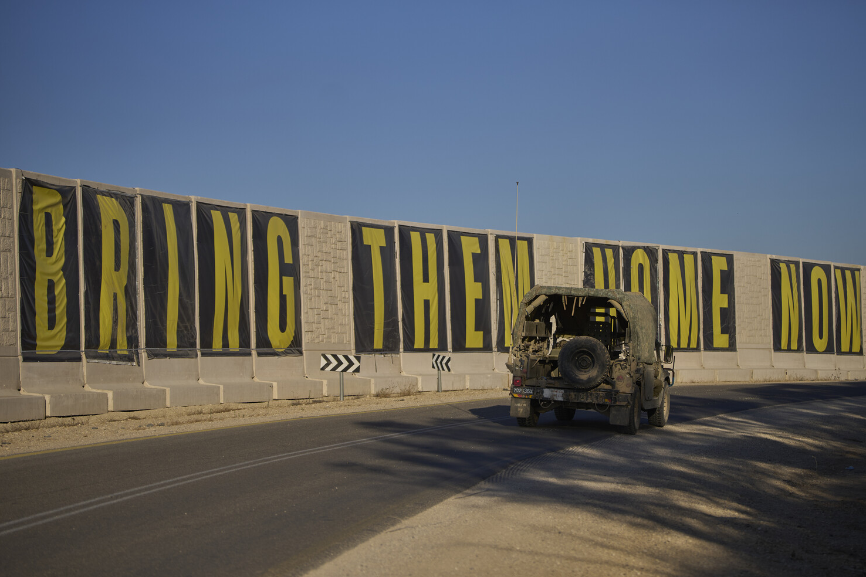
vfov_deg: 15.2
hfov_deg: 22.6
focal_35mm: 90
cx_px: 469
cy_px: 271
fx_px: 2165
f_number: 2.8
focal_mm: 83
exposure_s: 1/8000
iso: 200
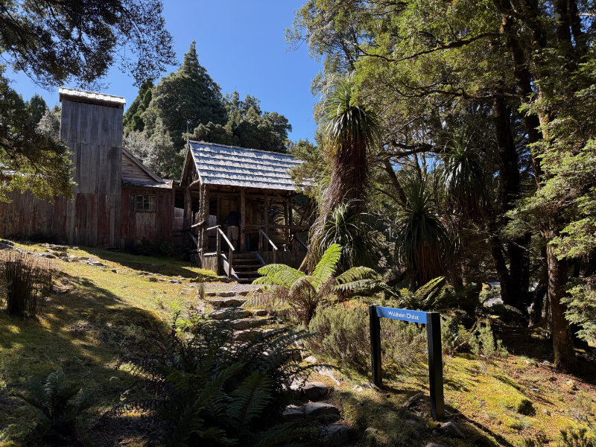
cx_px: 298
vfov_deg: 56.8
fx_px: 413
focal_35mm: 24
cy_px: 224
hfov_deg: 71.6
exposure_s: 1/1271
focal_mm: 6.8
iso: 100
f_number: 1.8
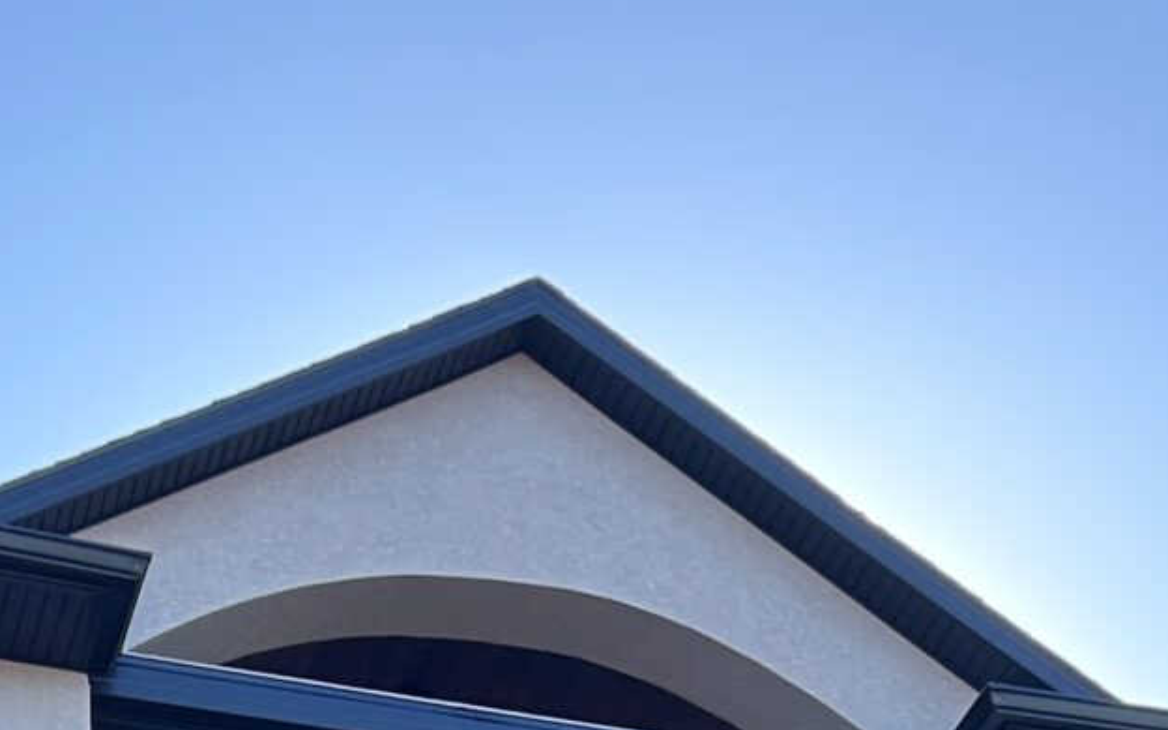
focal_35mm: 113
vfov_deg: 10.3
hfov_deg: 18.4
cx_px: 492
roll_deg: +1.1
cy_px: 1647
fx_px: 3597
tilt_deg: +22.0
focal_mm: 5.7
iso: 50
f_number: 1.5
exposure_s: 1/709
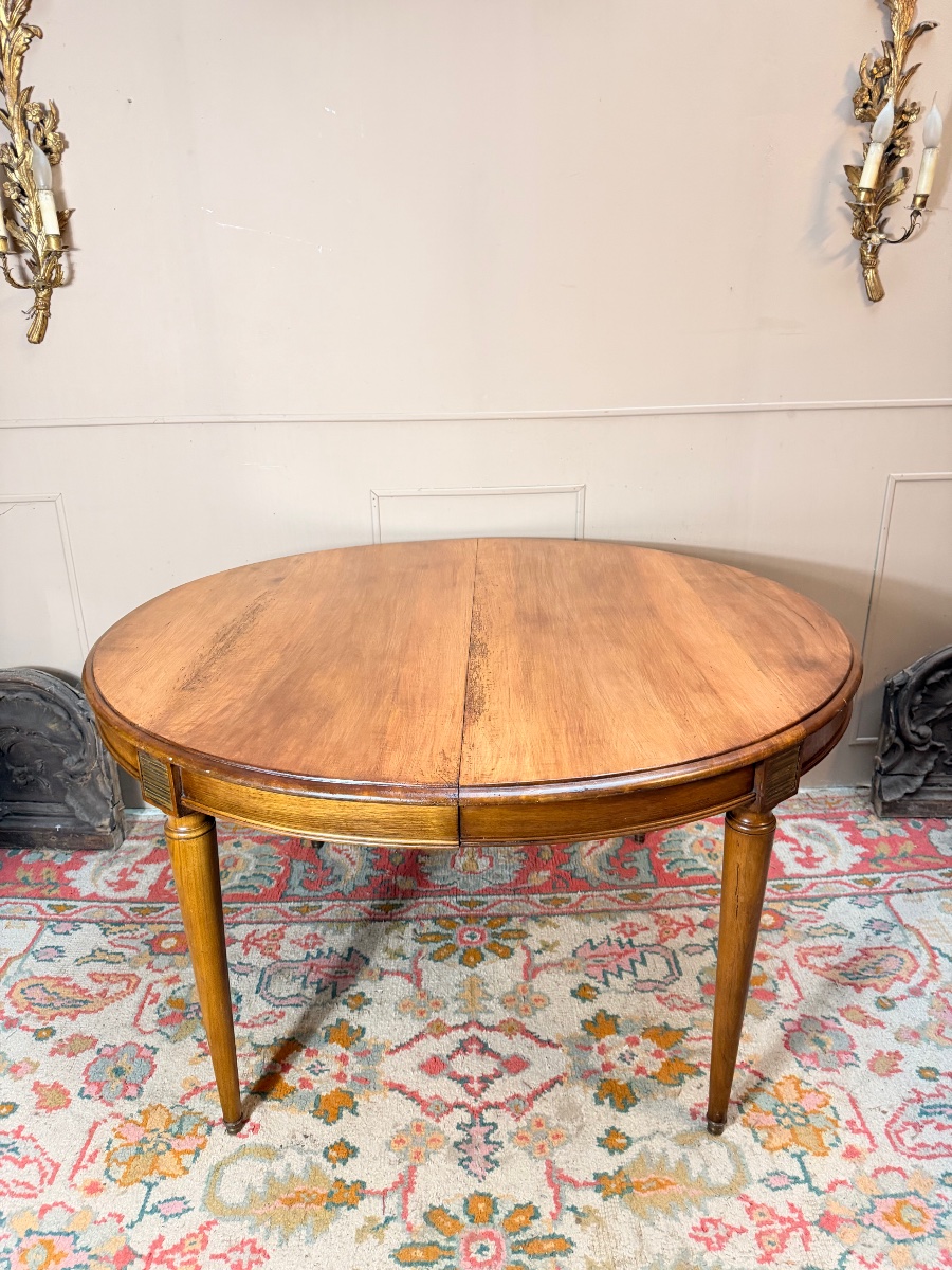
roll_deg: +1.2
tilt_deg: -21.4
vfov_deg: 71.6
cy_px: 635
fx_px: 880
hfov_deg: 56.8
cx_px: 476
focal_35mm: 24
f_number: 1.78
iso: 400
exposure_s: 1/50
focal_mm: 6.76
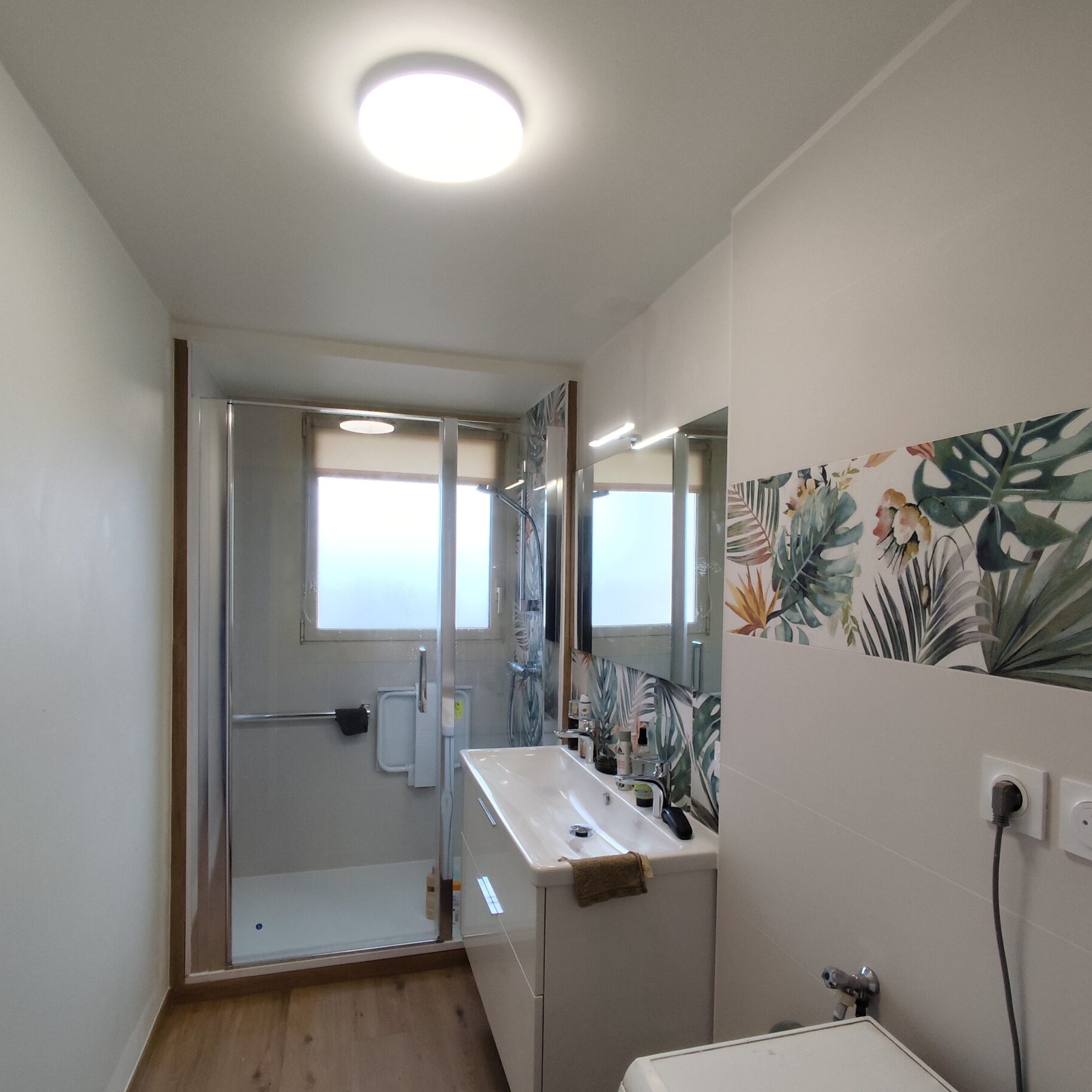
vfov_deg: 74.7
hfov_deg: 74.8
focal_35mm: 20
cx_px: 548
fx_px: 714
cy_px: 590
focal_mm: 1.65
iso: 50
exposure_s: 1/128
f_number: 2.2
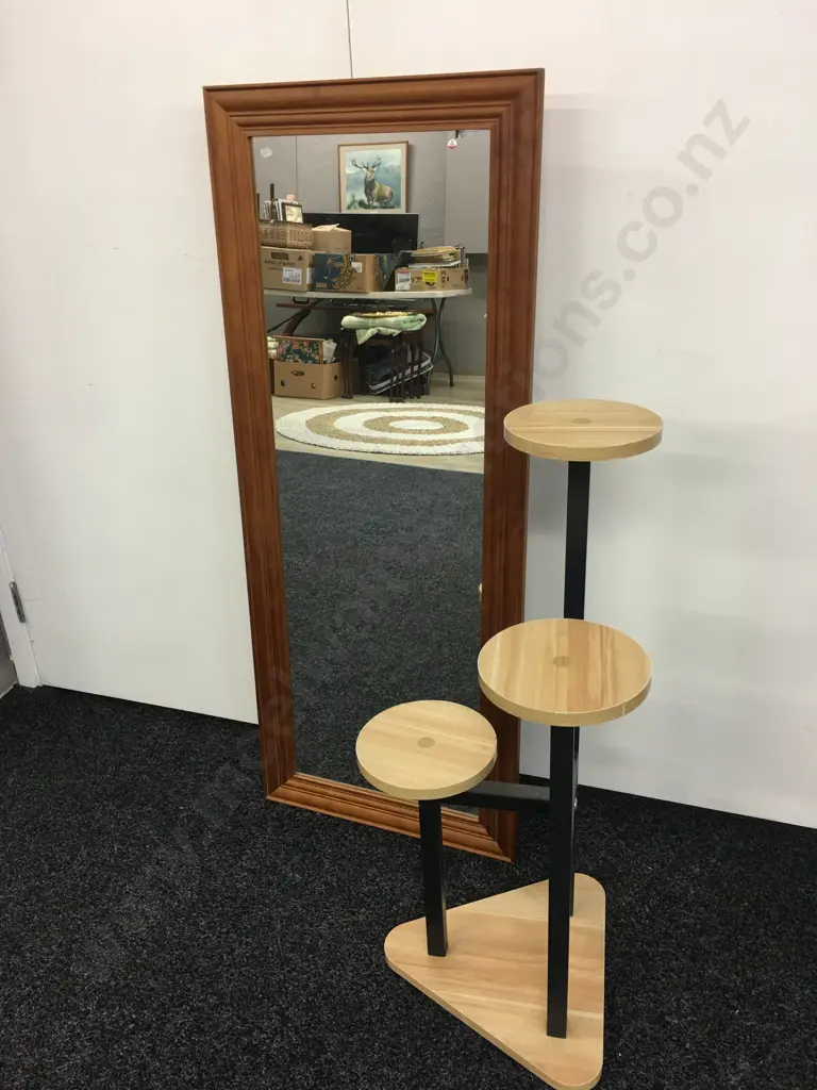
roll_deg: +1.9
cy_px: 545
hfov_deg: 48.2
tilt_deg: -25.0
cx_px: 408
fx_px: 913
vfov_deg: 61.7
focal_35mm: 29
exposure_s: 1/17
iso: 50
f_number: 2.2
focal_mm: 4.15
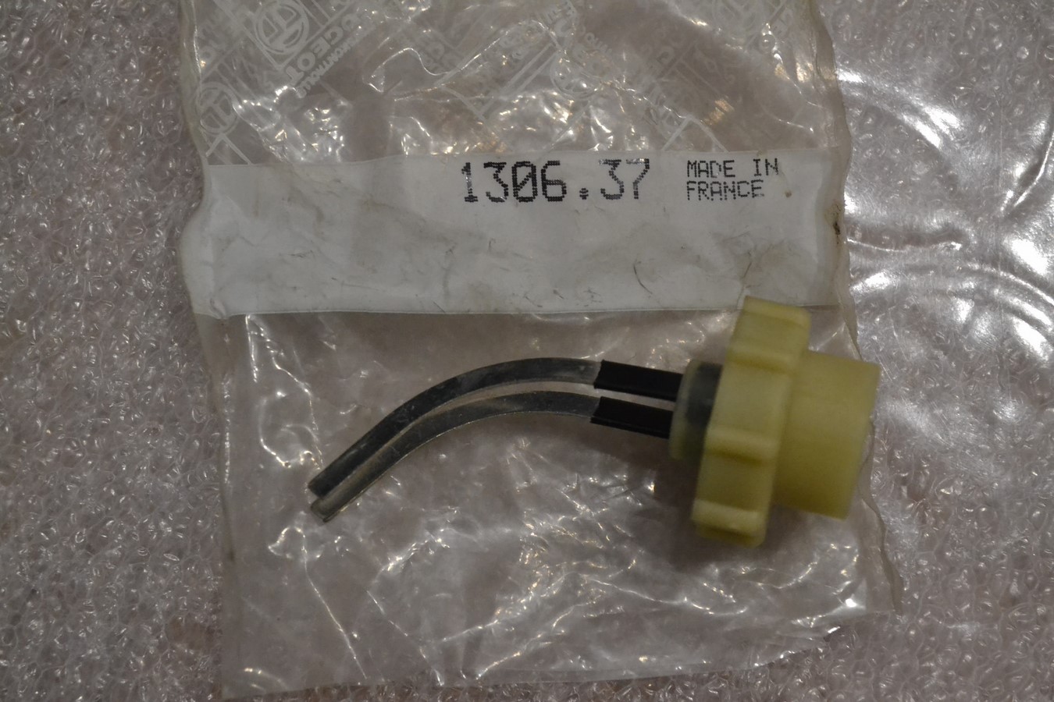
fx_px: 1581
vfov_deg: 25.1
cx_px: 527
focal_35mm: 54
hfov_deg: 36.9
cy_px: 351
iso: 3200
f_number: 5
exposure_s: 1/60
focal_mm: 36
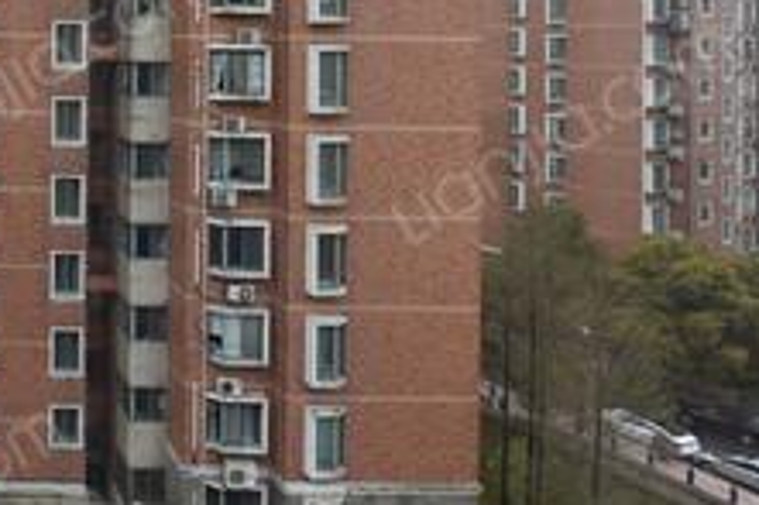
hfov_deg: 39.3
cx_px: -117
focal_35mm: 38
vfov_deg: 32.7
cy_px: 24
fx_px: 801
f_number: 5.6
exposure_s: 1/400
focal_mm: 14
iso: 500
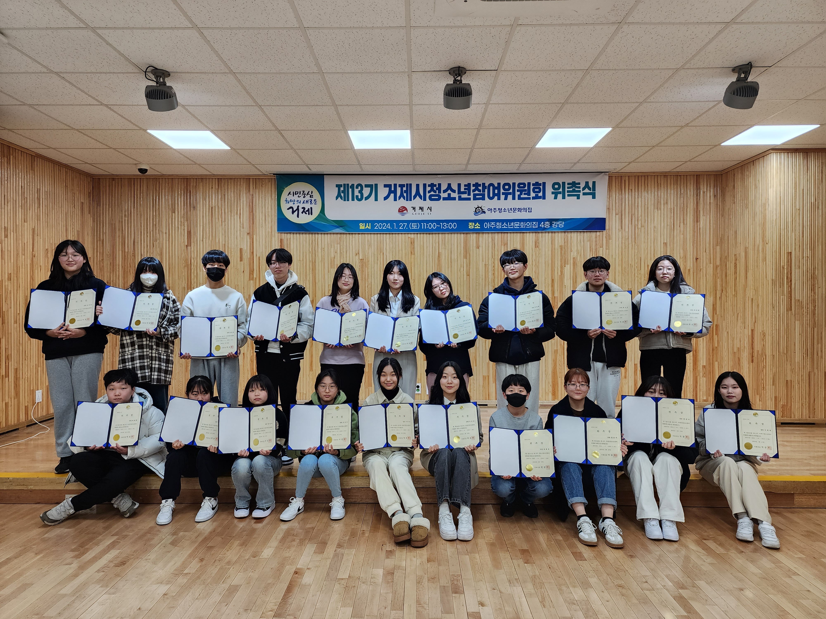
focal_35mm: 23
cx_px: 413
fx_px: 549
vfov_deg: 58.9
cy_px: 310
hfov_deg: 73.9
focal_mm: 6.4
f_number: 1.8
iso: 100
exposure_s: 1/180
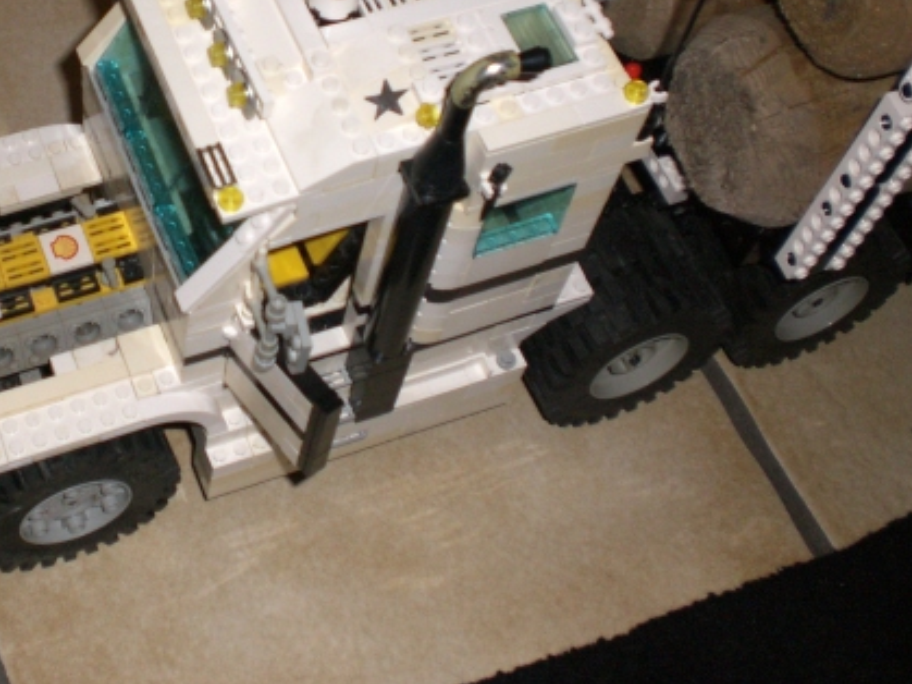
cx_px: 233
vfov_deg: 25.0
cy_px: 196
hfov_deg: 32.6
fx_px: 1528
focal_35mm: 58
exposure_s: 1/60
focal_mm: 6.3
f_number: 3.1
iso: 200
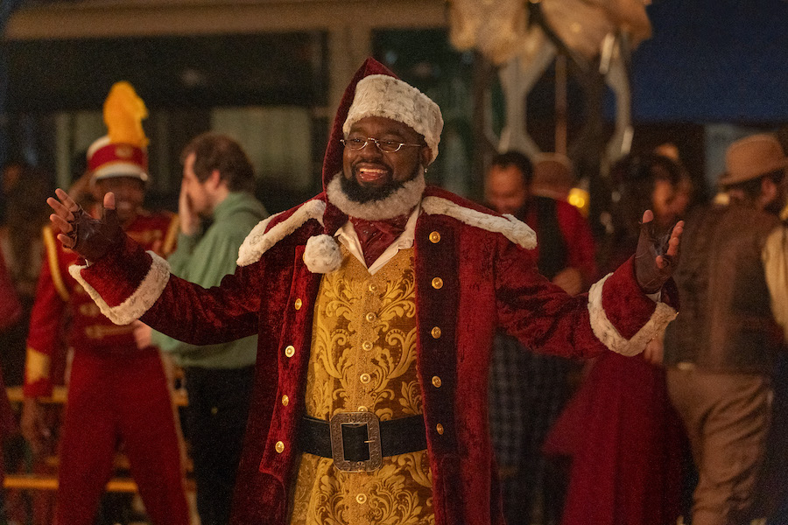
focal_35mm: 151
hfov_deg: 13.6
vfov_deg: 9.1
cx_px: 394
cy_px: 262
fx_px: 3305
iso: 6400
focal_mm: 151
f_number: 4.5
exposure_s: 1/500
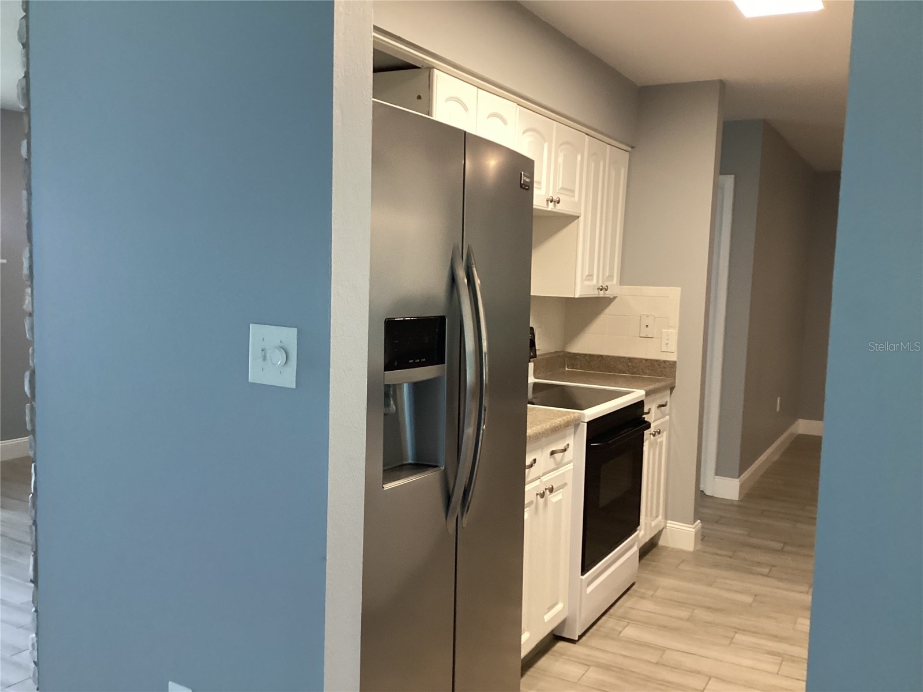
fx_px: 827
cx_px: 462
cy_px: 346
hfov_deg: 58.4
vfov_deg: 45.4
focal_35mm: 31
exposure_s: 1/60
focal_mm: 3.3
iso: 250
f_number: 2.4
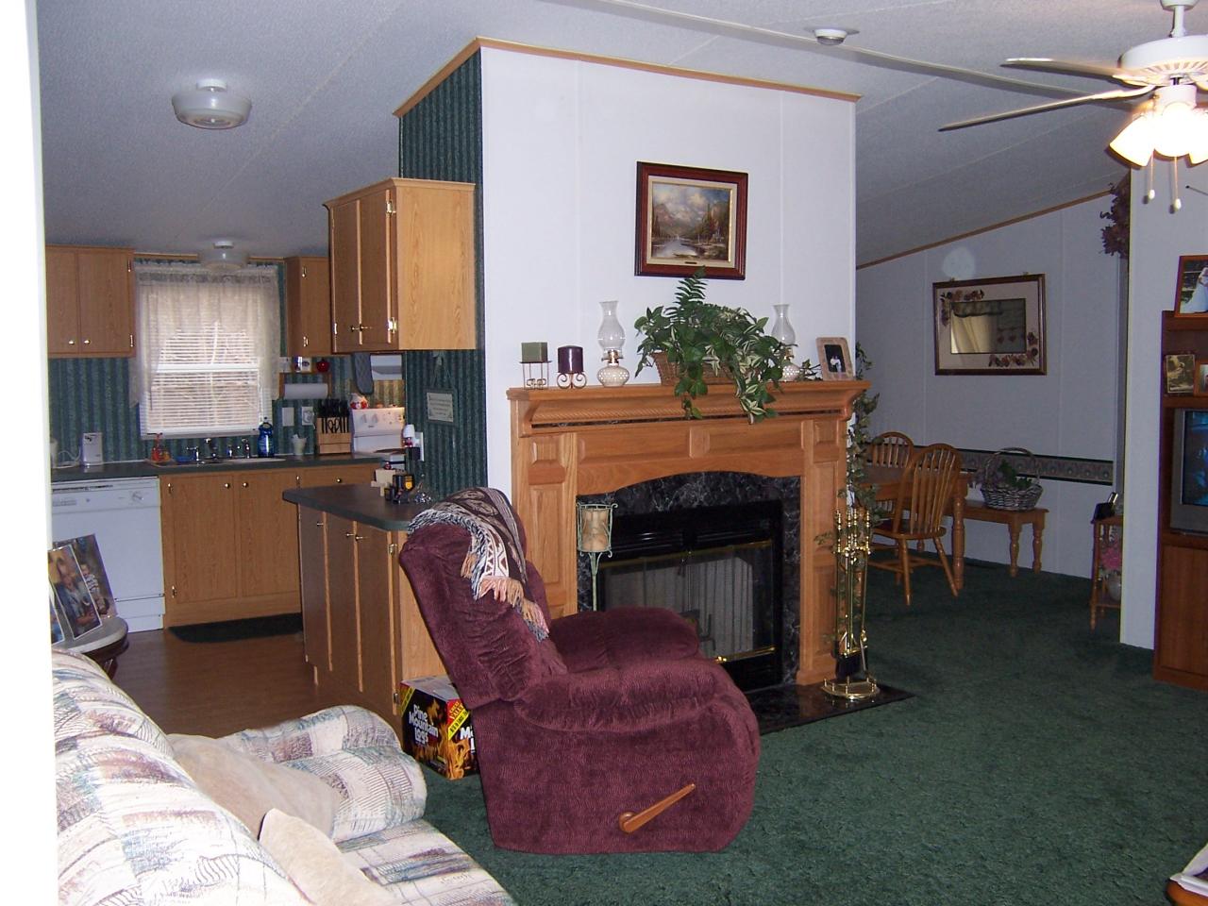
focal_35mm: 33
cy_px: 453
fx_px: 1152
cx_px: 604
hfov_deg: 55.4
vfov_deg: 42.9
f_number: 2.8
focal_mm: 5.5
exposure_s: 1/60
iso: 140
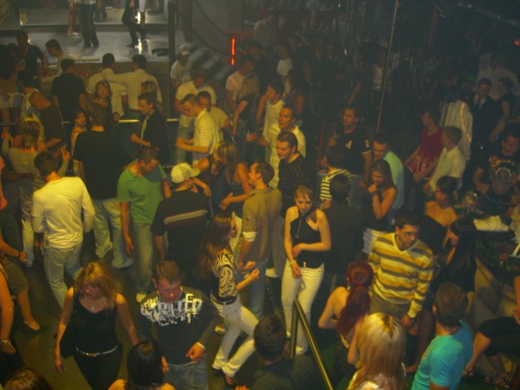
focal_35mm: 38
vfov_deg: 37.7
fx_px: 571
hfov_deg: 49.0
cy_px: 195
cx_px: 260
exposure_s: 1/60
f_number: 2.8
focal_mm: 7.9
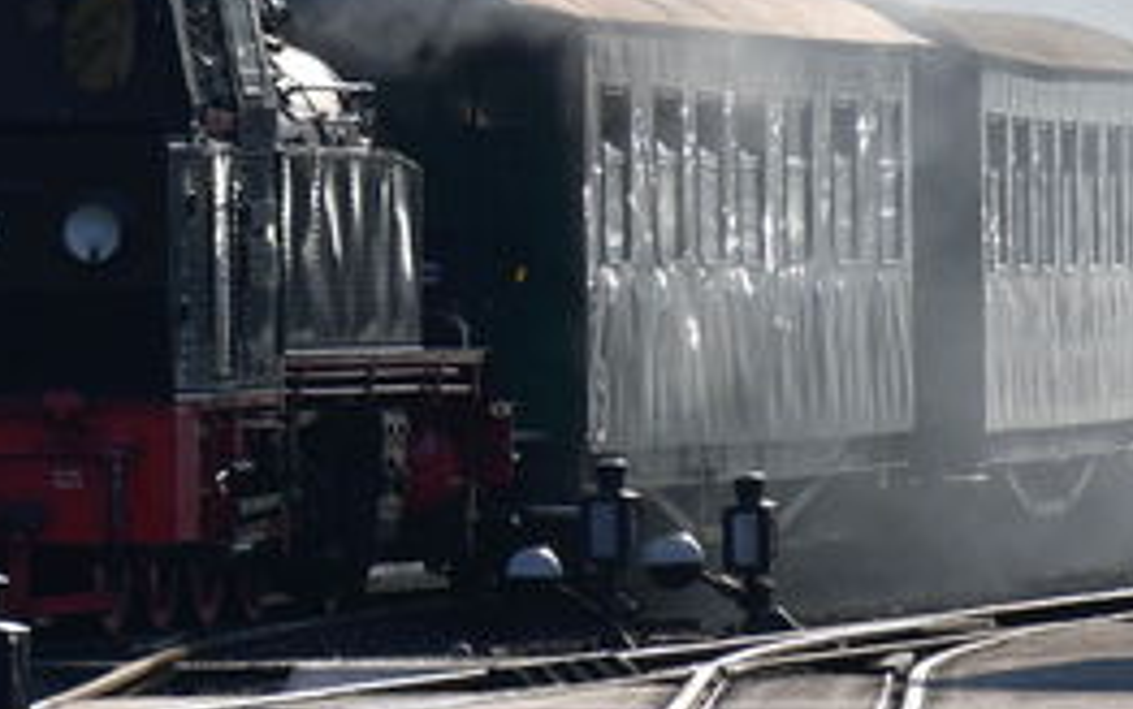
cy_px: 99
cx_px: 203
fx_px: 16341
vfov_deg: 2.5
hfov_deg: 4.0
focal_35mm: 529
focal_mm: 112
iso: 200
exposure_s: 1/640
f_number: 7.1
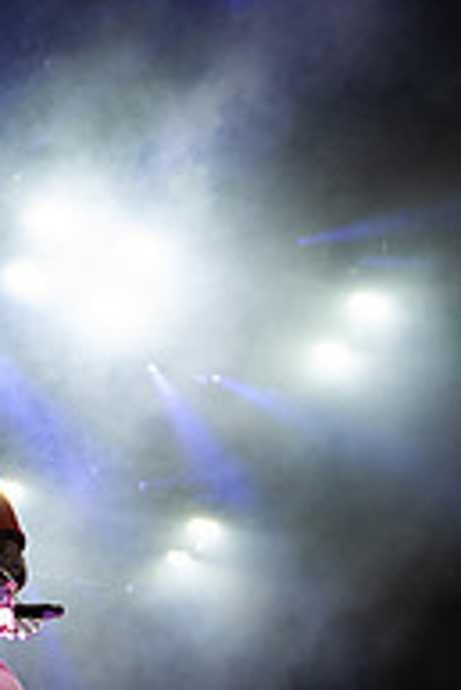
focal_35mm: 56
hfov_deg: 22.6
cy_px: 493
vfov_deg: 35.0
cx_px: -68
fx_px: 1074
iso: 2000
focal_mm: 24
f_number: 3.2
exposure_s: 1/400
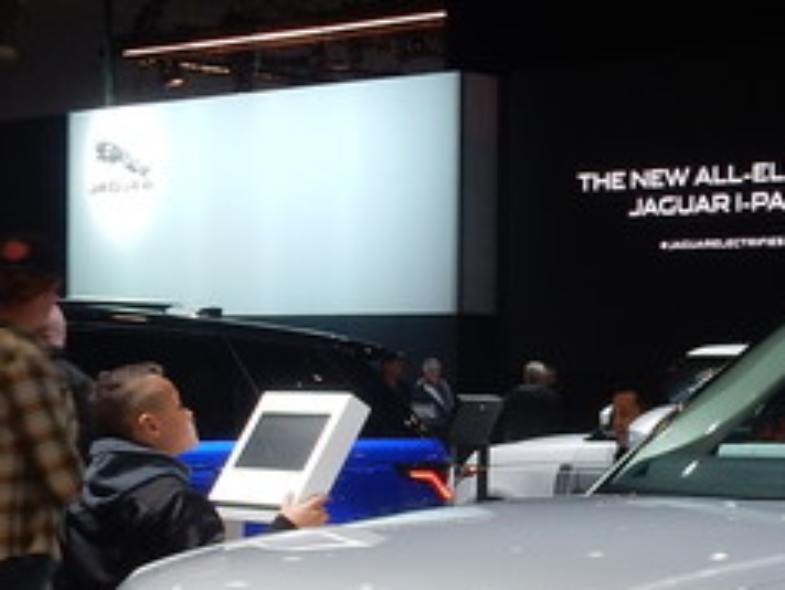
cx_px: 1000
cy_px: 509
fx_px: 2587
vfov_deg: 12.9
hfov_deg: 16.4
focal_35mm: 114
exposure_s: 1/50
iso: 125
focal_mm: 5.4
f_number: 4
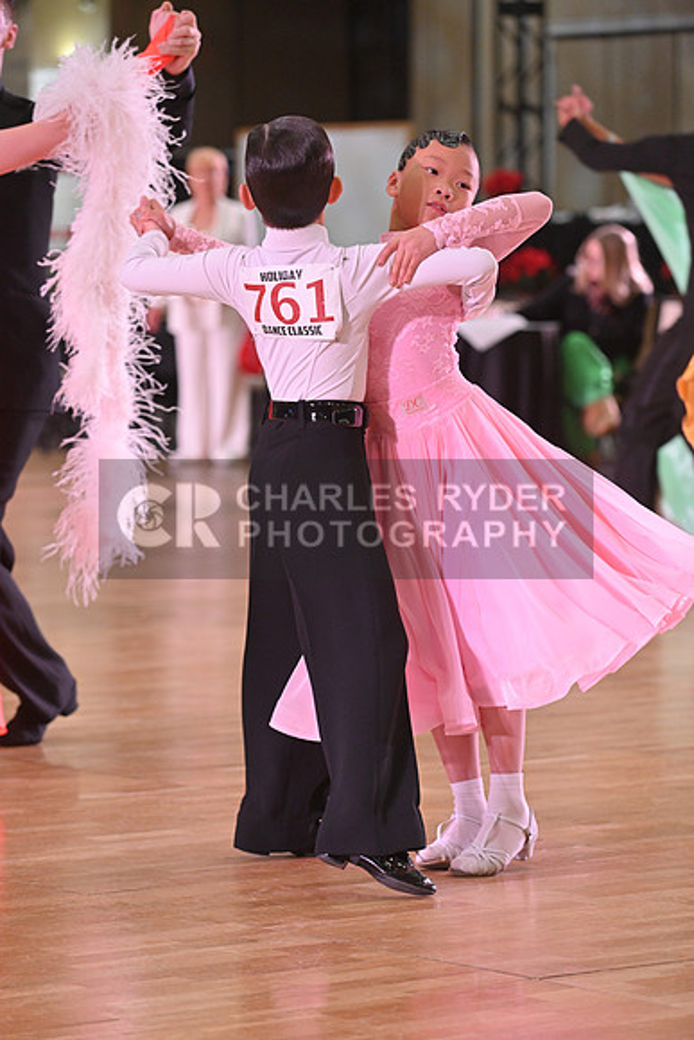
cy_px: 520
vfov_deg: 14.2
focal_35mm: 145
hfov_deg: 9.5
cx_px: 347
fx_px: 4190
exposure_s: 1/320
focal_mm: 145
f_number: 5
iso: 2500
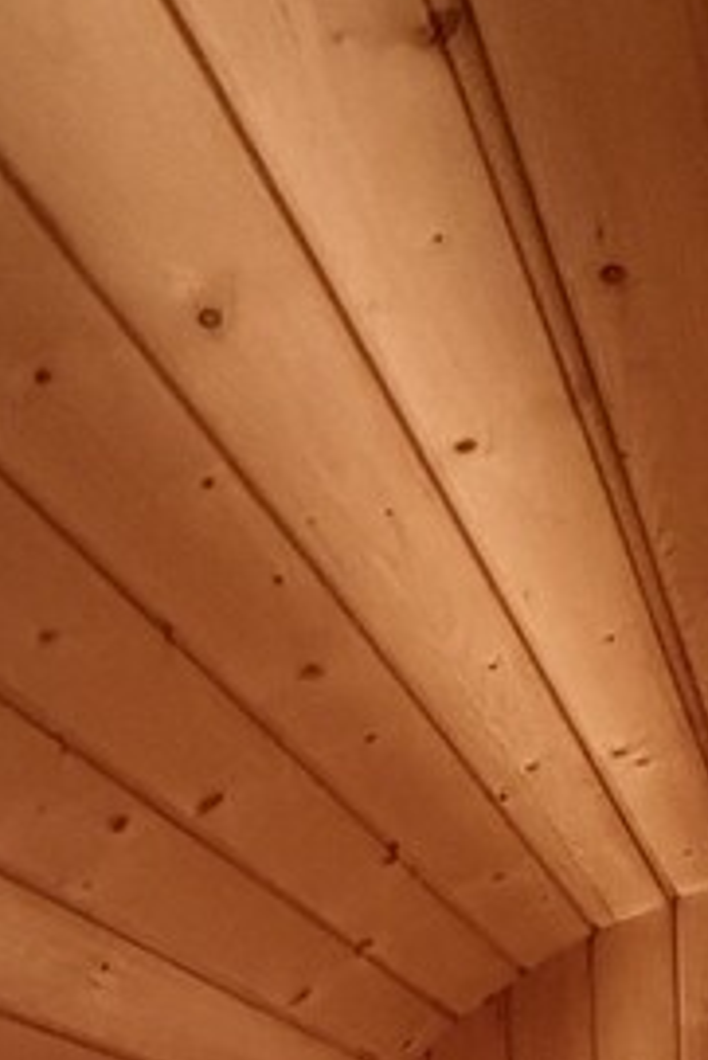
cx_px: 958
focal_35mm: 55
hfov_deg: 21.8
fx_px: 1620
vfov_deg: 22.9
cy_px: 1838
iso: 640
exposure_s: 1/60
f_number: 2.2
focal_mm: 2.22
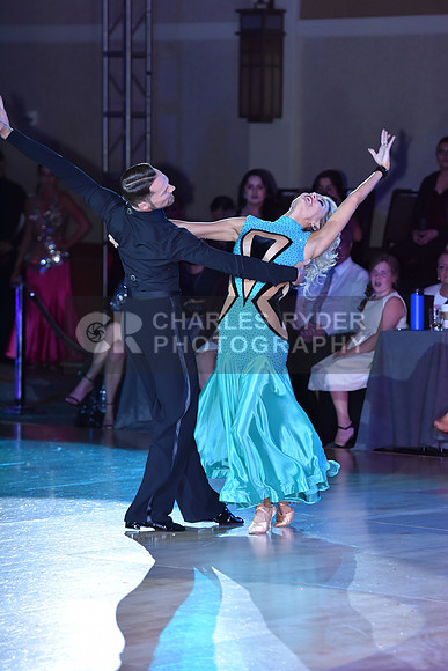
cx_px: 224
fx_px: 3451
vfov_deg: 11.1
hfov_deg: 7.4
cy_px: 336
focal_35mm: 185
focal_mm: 185
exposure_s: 1/250
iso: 1600
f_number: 4
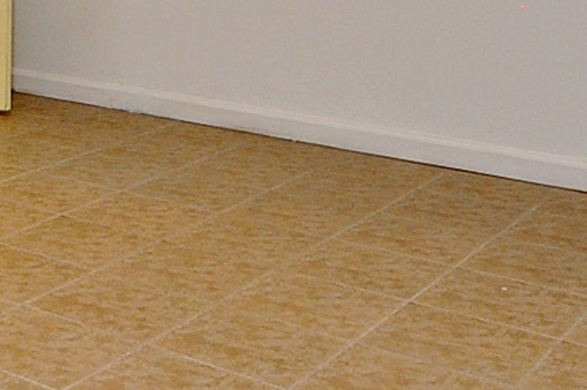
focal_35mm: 74
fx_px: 1205
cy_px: -189
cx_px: -204
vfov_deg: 16.7
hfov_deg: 23.7
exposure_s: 1/30
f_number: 5
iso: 400
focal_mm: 10
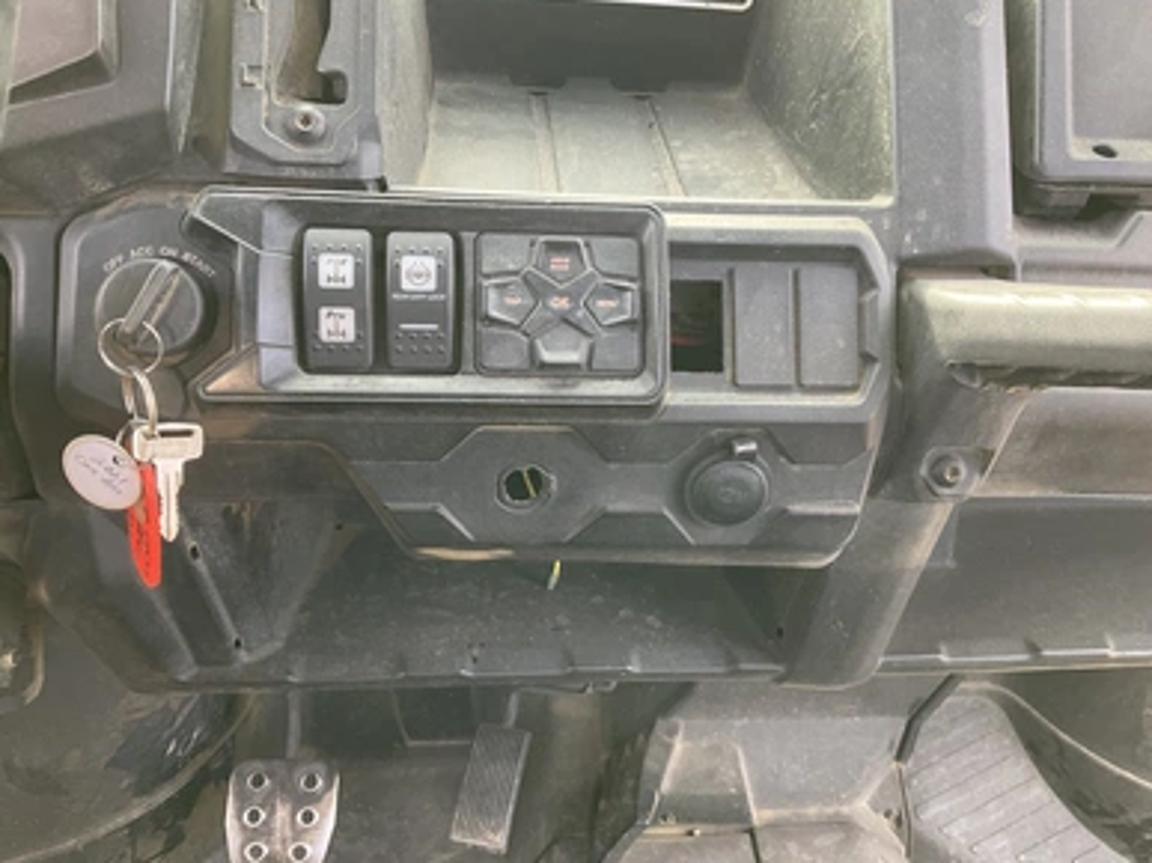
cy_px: 429
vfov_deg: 46.8
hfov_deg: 60.0
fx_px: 998
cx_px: 572
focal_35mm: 30
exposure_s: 1/97
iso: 40
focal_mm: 3
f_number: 1.8
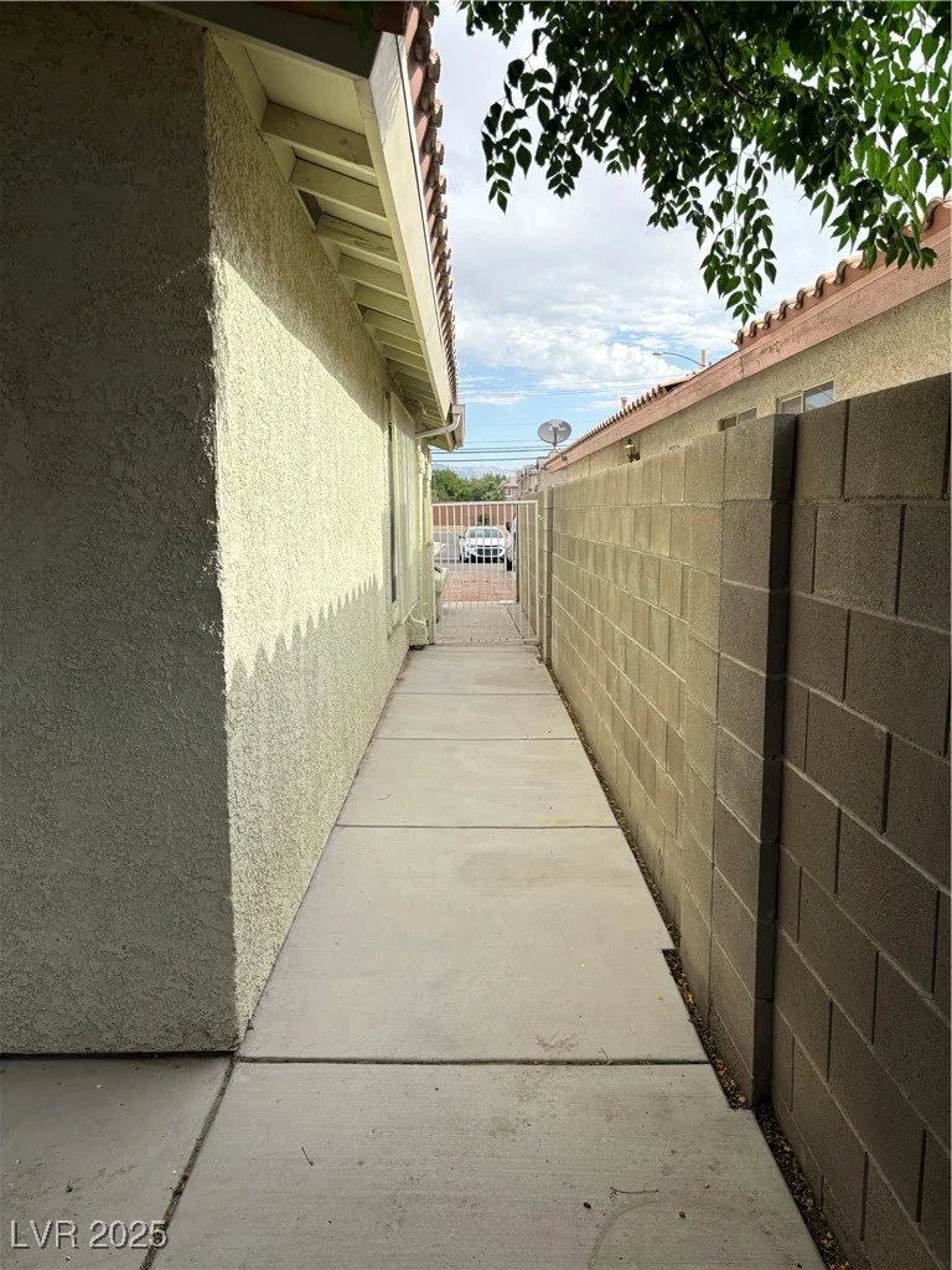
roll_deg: -0.8
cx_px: 476
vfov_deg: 67.3
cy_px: 635
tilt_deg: -7.5
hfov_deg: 53.1
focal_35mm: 26
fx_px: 953
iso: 50
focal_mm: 5.96
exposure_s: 1/2075
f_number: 1.6
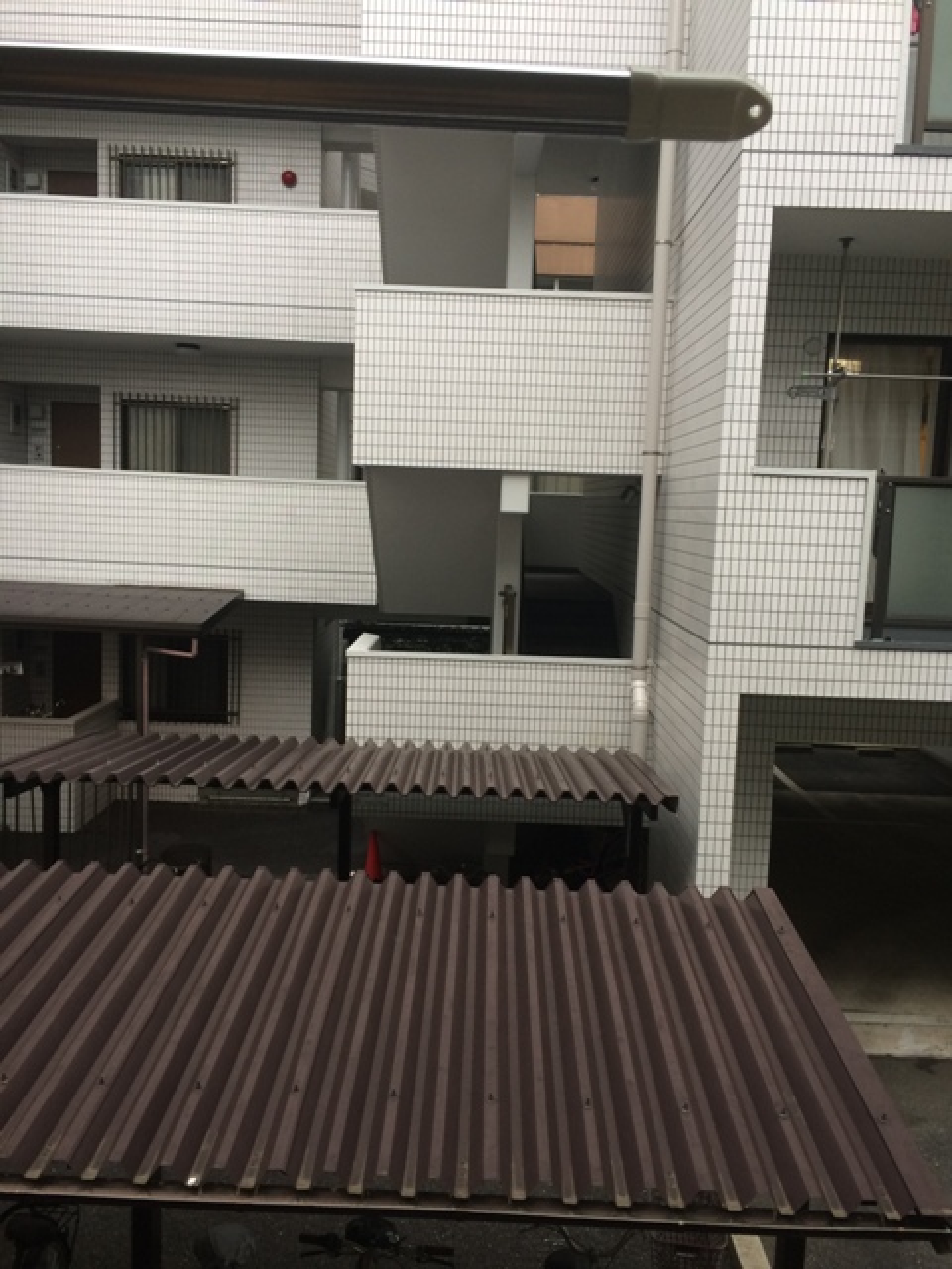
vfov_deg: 61.7
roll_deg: -1.2
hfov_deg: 48.2
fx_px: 1063
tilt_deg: -7.3
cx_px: 476
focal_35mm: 29
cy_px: 634
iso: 32
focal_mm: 4.15
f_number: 2.2
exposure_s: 1/33
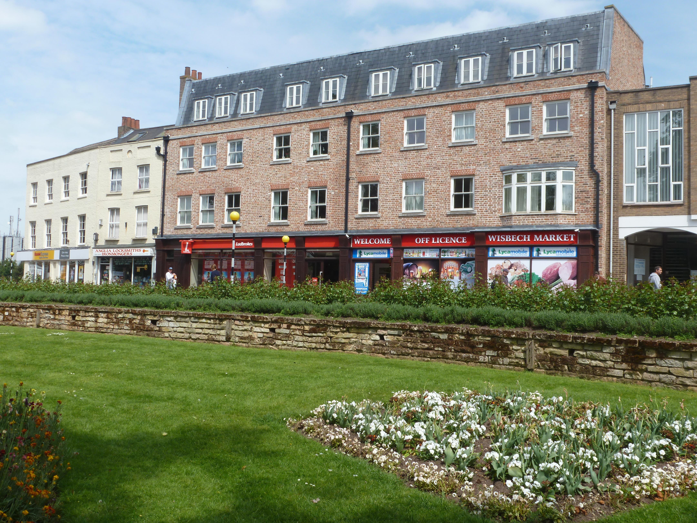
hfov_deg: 55.4
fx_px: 664
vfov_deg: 42.9
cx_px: 348
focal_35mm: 33
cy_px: 262
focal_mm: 5.9
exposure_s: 1/400
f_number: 4.5
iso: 100
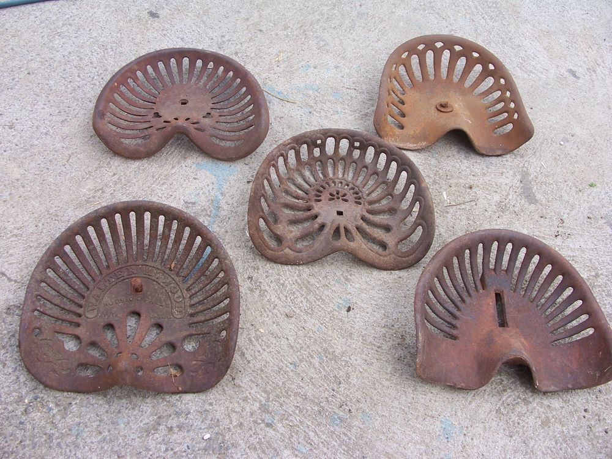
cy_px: 230
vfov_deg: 40.7
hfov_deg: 52.6
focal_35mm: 35
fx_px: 619
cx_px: 306
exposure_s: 1/250
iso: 80
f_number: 2.8
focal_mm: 6
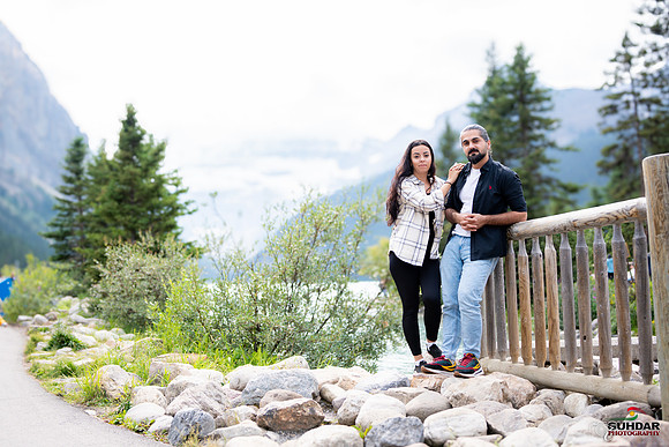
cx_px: 334
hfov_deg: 54.4
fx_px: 651
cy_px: 224
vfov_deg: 37.9
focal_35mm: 35
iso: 200
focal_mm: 35
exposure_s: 1/1600
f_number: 2.2
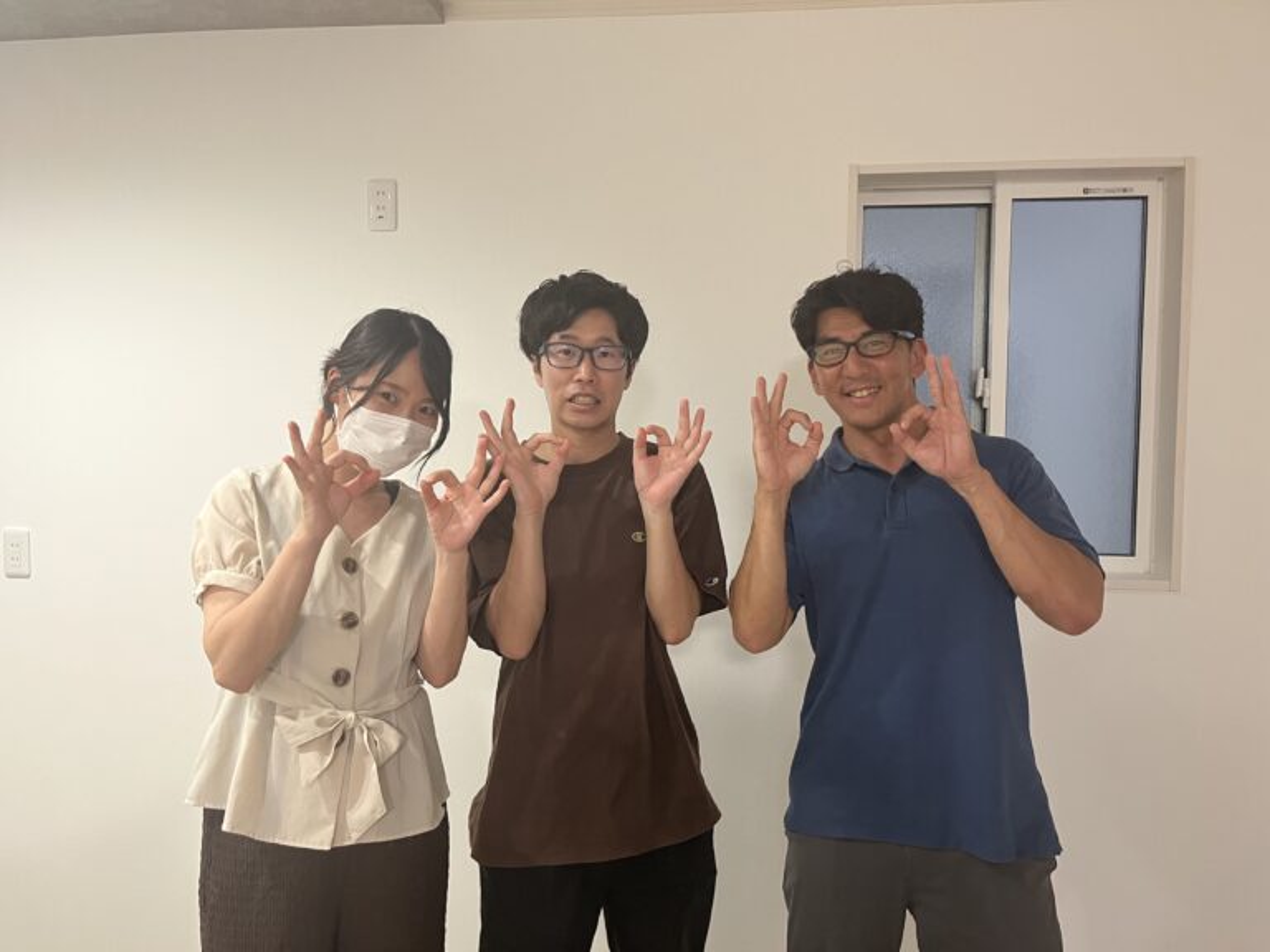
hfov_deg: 67.3
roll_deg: -0.3
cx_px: 635
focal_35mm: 26
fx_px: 954
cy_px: 476
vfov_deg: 53.1
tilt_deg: -4.2
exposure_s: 1/50
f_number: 1.6
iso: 200
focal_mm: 5.1
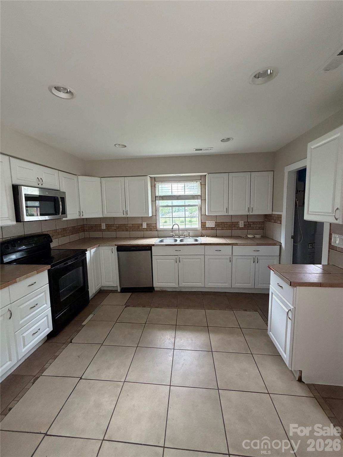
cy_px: 228
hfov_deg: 85.7
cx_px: 172
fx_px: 185
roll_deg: +2.8
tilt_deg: -7.8
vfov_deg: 102.1
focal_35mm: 14
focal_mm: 2.22
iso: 320
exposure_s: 1/71
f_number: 2.2
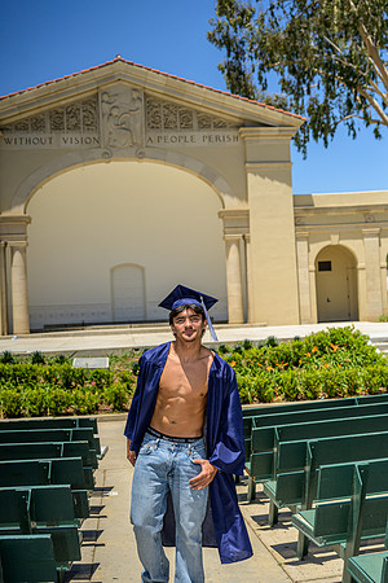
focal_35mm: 39
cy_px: 292
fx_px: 630
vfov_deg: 49.6
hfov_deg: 34.2
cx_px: 194
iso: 800
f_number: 4
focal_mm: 39
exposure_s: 1/8000
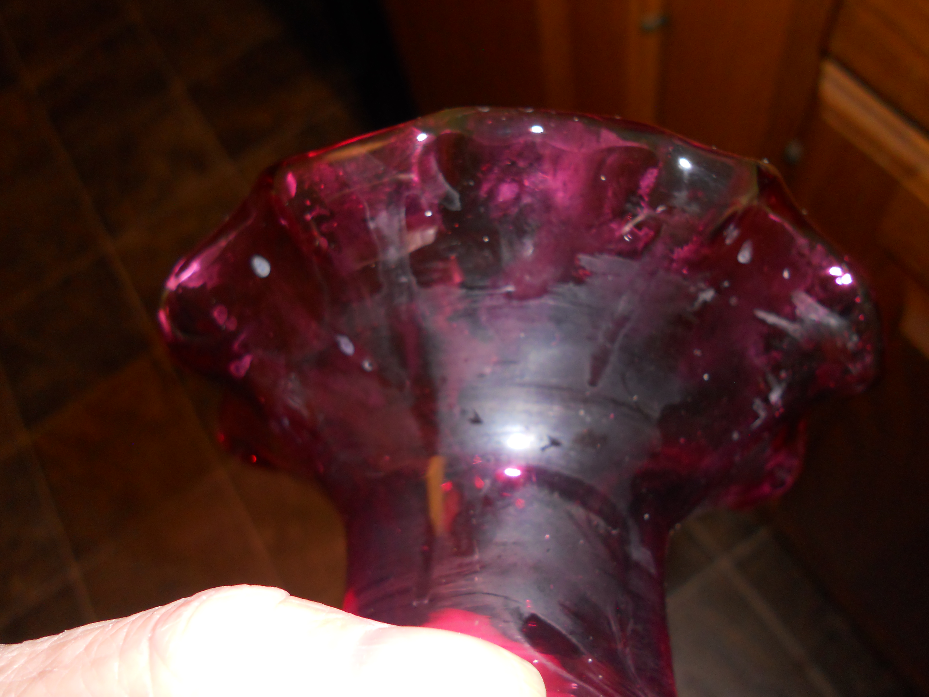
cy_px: 348
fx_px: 859
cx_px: 464
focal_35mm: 32
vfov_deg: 44.2
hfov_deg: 56.8
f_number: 8.8
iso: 200
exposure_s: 1/25
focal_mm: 5.8
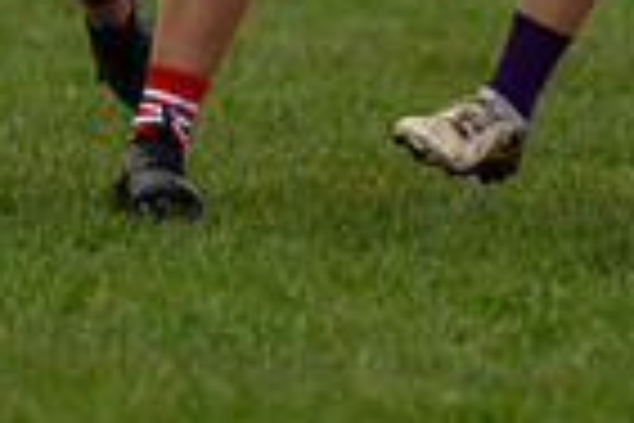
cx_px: 240
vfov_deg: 0.8
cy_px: -490
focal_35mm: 1762
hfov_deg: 1.2
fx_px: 31028
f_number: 2.8
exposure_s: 1/640
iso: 800
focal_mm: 300
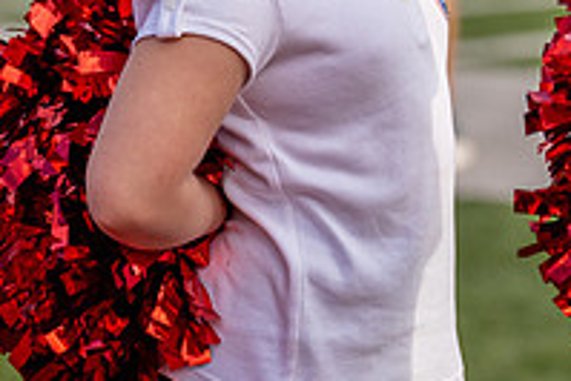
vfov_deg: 3.6
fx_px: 5984
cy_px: -57
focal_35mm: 377
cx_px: 249
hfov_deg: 5.5
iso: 200
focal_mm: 105
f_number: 2.8
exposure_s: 1/3200
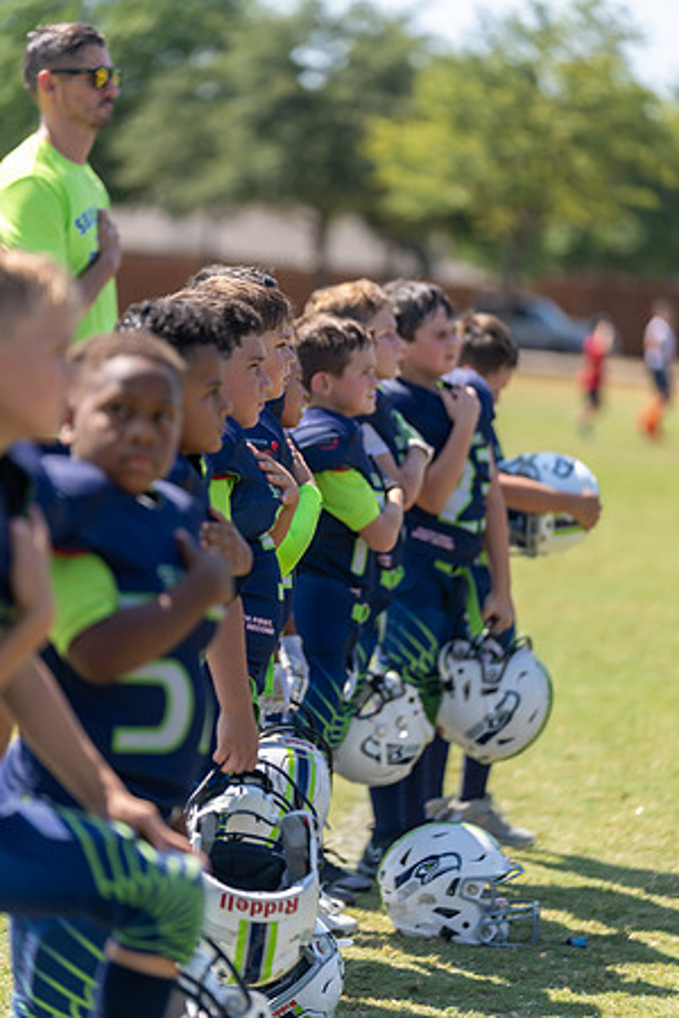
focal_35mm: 146
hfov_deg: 9.4
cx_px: 340
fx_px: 4130
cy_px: 509
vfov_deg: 14.1
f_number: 2.8
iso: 100
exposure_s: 1/800
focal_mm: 146
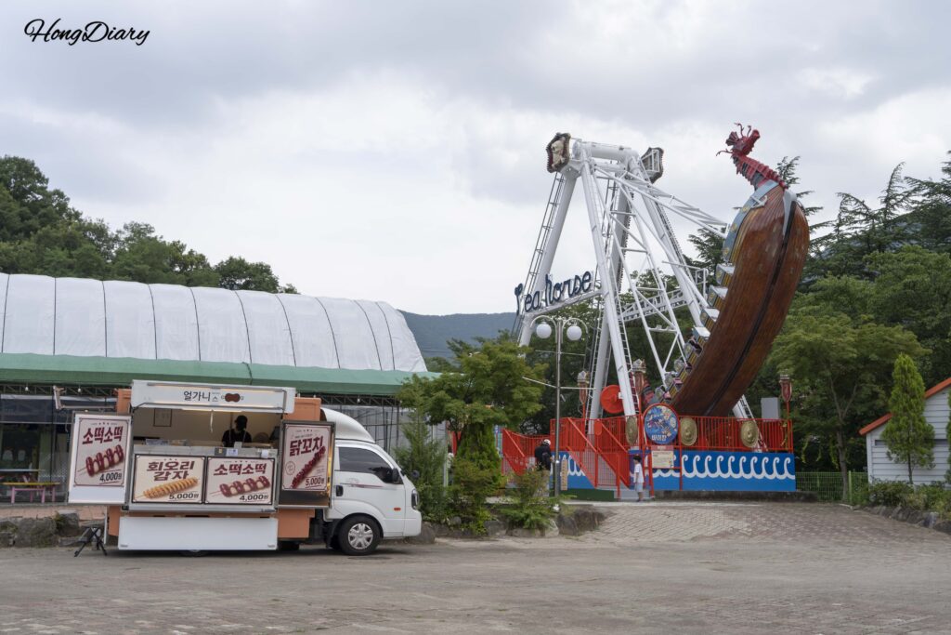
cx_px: 476
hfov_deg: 48.5
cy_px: 318
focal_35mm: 40
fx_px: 1057
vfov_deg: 33.4
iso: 100
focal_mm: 40
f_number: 10
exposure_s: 1/125
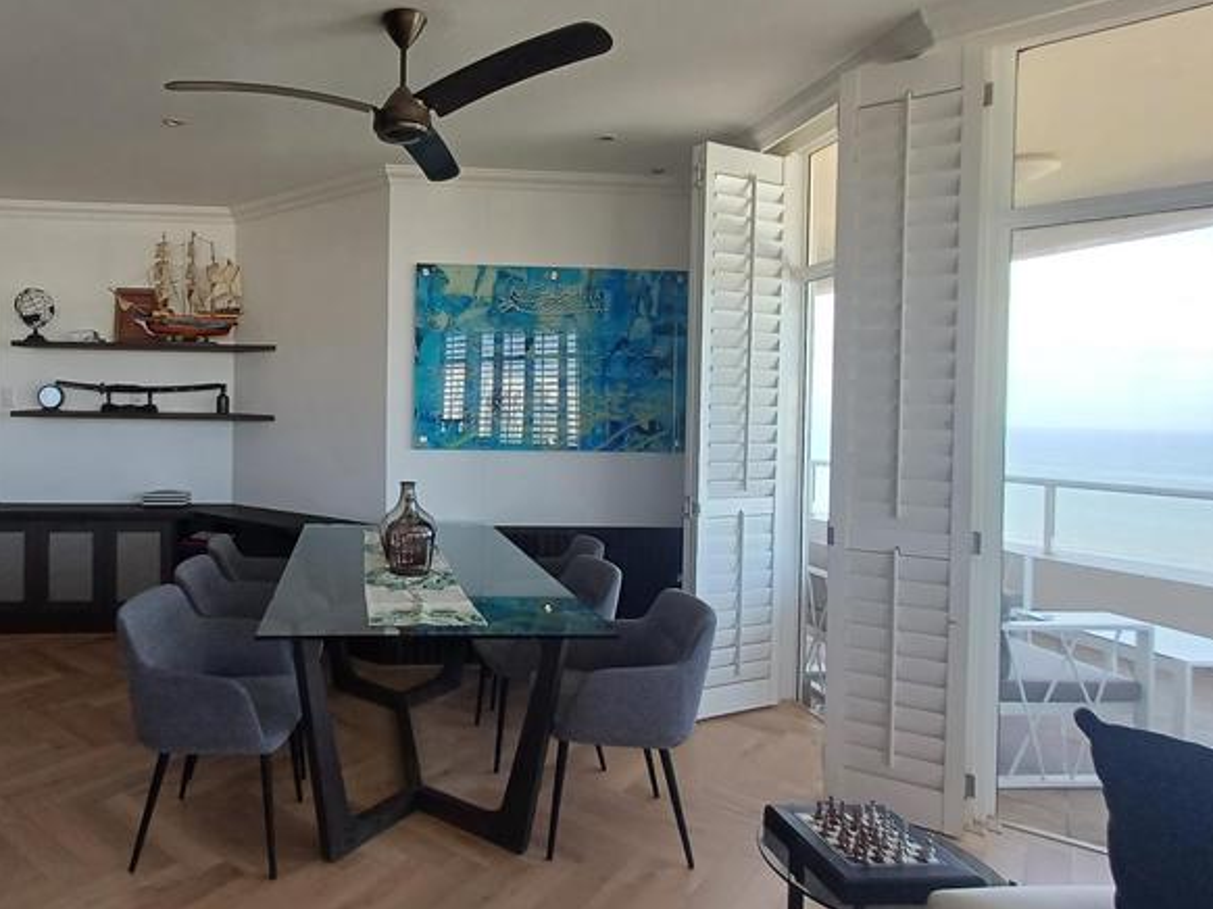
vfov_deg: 61.0
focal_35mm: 22
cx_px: 394
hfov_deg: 73.8
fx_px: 771
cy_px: 438
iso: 50
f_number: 2.2
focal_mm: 1.64
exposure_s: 1/100
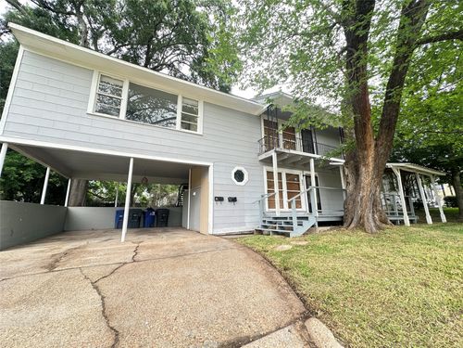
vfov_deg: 85.7
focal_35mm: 14
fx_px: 187
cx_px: 232
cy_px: 174
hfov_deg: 102.1
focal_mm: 2.22
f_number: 2.2
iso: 40
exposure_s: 1/100
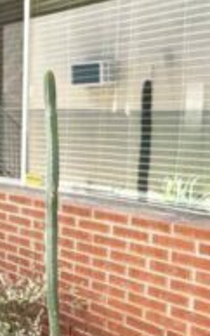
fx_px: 449
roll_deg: -0.1
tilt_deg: -7.5
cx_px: -95
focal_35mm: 49
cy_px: 165
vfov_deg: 41.1
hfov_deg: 22.2
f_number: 2.2
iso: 40
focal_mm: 2.22
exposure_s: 1/143
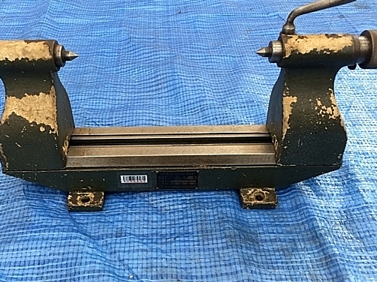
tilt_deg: -40.0
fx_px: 403
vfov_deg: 38.6
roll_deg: +1.9
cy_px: 134
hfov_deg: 50.1
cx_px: 170
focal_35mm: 37
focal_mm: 4.15
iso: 100
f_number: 2.2
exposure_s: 1/30
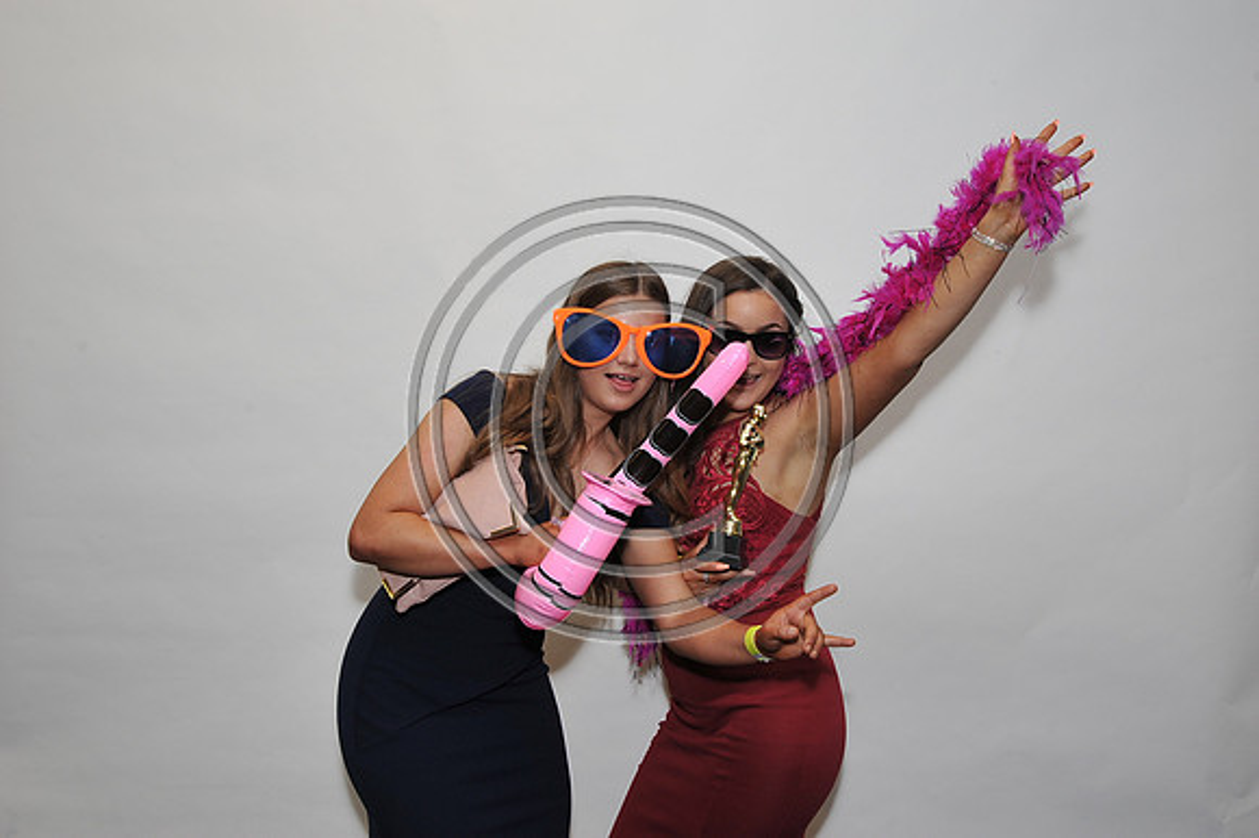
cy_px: 419
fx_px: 1468
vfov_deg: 31.9
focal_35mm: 42
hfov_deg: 46.4
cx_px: 630
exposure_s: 1/60
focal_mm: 42
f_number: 8
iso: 1000
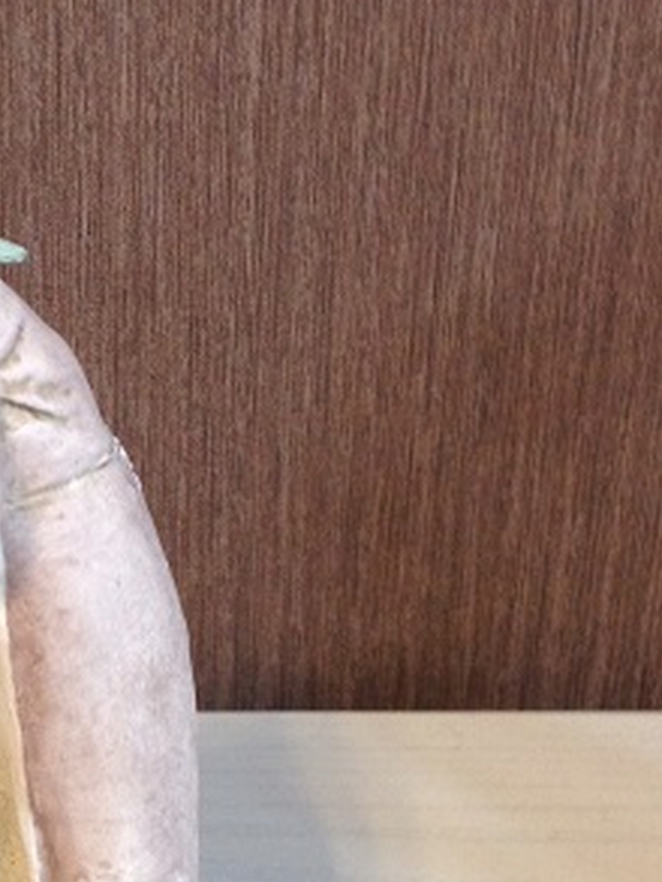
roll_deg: +3.6
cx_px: -27
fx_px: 1784
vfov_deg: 27.4
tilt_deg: -23.1
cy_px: 646
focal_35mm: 70
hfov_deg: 20.3
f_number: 2.4
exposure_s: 1/20
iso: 160
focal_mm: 4.12
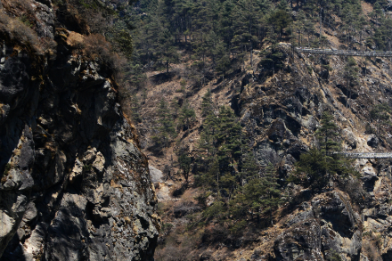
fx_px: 990
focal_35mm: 91
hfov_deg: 21.2
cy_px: 231
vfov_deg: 14.9
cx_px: 434
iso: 320
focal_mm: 40
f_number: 5.6
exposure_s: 1/1250
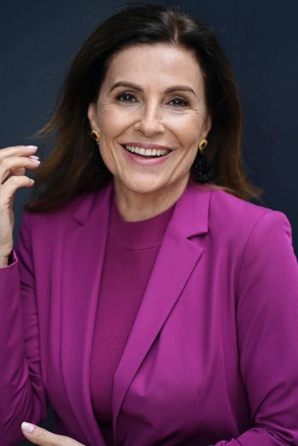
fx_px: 1055
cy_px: 223
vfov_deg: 23.9
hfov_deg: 16.1
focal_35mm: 85
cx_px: 149
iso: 400
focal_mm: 85
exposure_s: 1/1000
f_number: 2
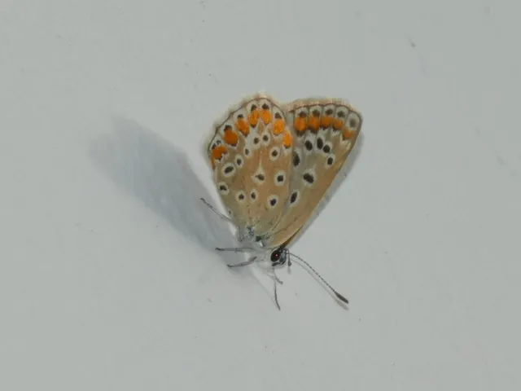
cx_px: 260
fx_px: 11092
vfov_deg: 2.0
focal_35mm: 737
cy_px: 196
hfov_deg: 2.7
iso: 80
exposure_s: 1/400
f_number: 5.6
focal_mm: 132.1
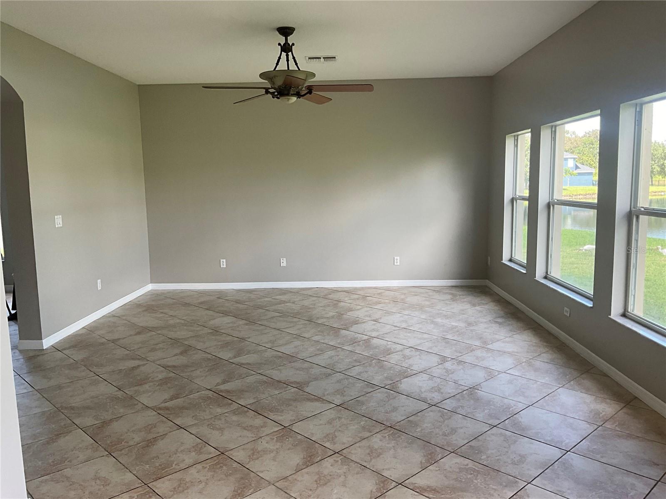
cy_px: 250
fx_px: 558
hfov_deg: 61.7
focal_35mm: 29
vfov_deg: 48.2
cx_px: 333
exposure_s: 1/120
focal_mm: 3
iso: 40
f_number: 1.8
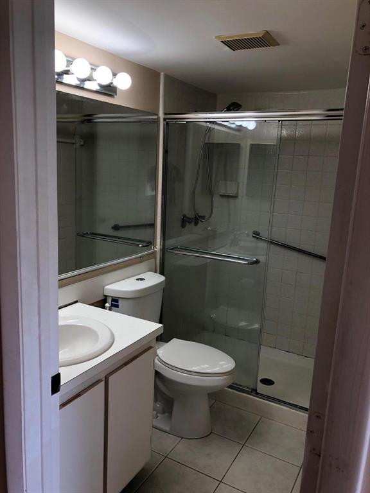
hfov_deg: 49.7
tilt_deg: -10.0
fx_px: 399
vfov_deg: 63.4
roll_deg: -3.0
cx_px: 185
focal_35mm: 28
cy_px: 246
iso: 50
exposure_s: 1/120
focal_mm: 4
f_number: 1.8
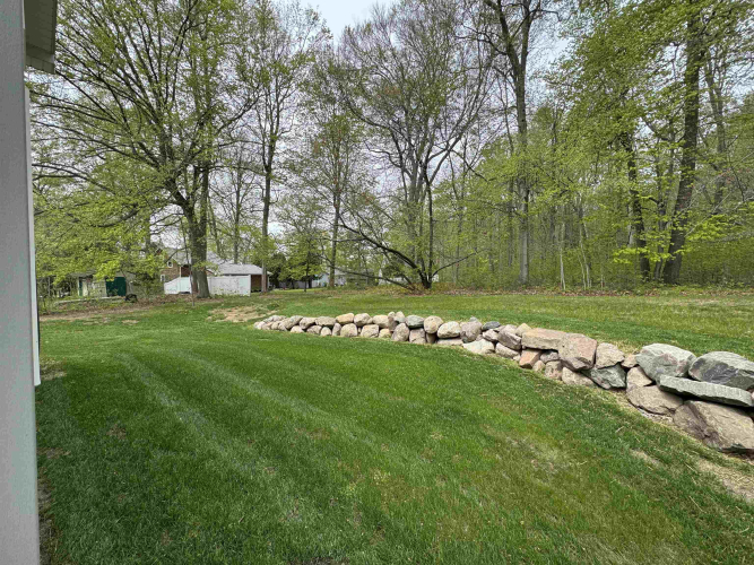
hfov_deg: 102.1
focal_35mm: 14
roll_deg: -1.0
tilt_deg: -1.3
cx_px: 377
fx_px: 305
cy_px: 282
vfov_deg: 85.7
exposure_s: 1/605
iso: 40
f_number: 2.2
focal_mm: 2.22
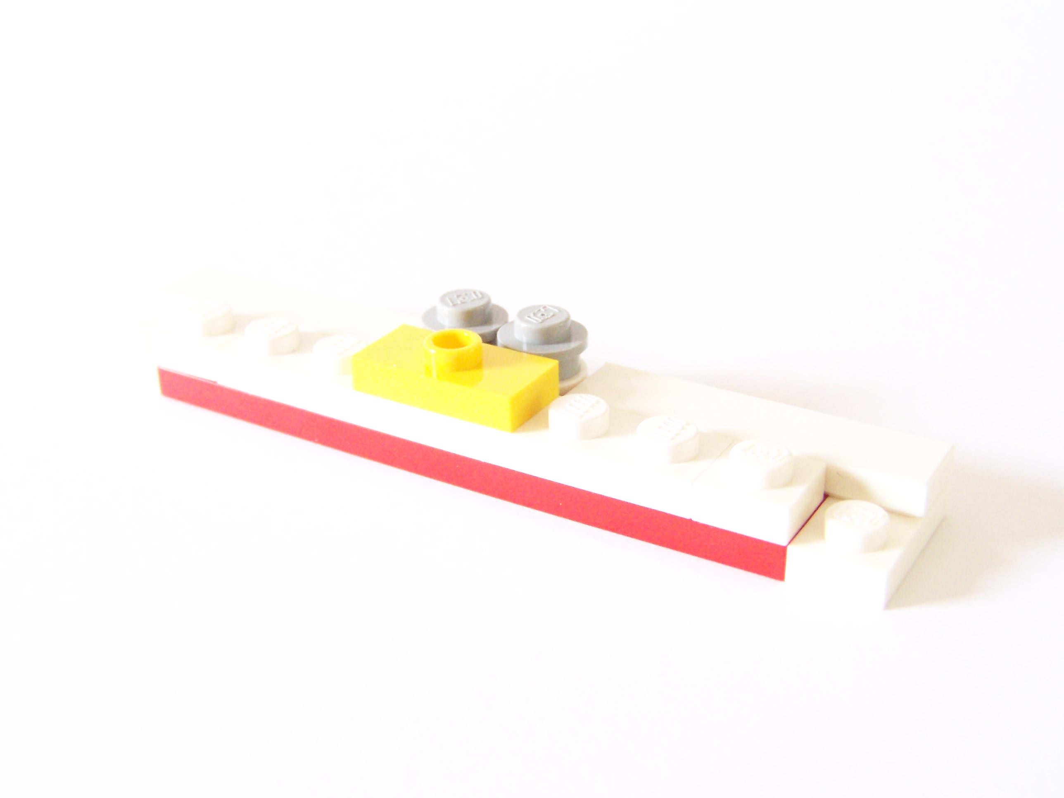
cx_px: 532
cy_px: 399
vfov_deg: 28.6
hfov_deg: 37.5
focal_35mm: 51
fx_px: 1568
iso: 400
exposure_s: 1/20
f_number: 4.5
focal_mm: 8.5
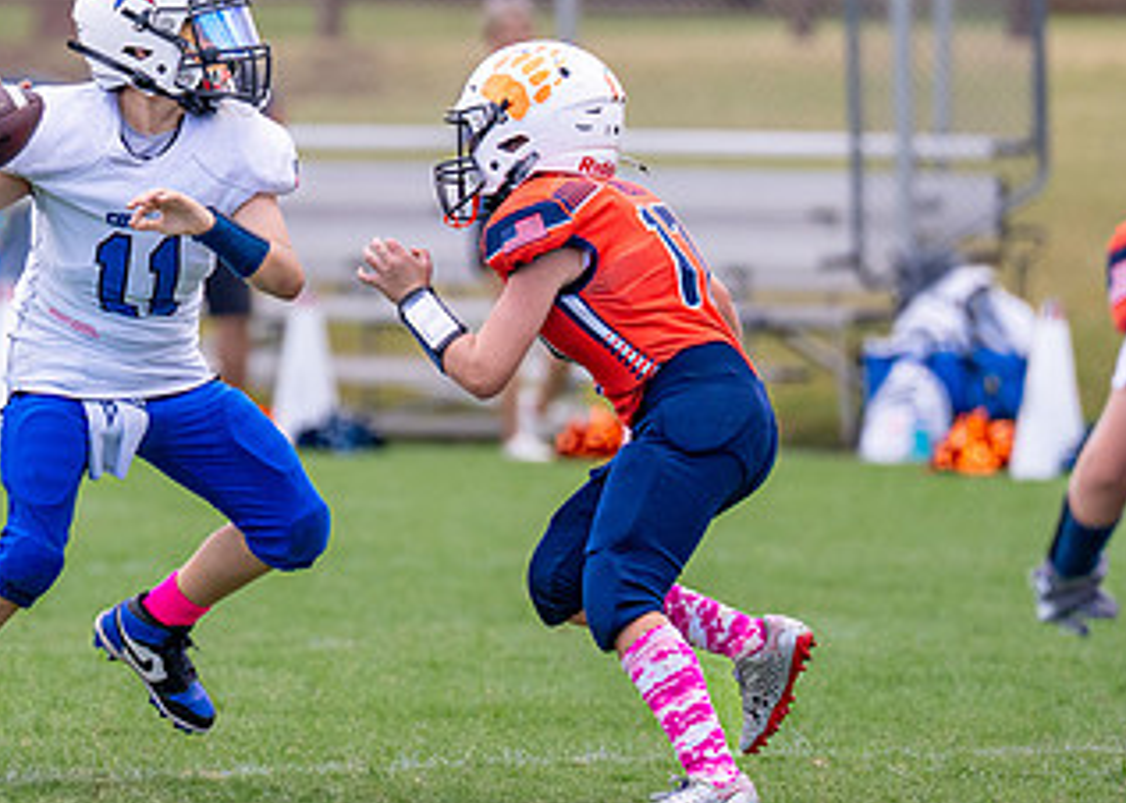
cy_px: 204
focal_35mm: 586
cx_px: 144
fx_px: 18728
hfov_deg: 3.4
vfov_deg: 2.5
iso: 400
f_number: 2.8
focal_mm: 200
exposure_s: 1/3200
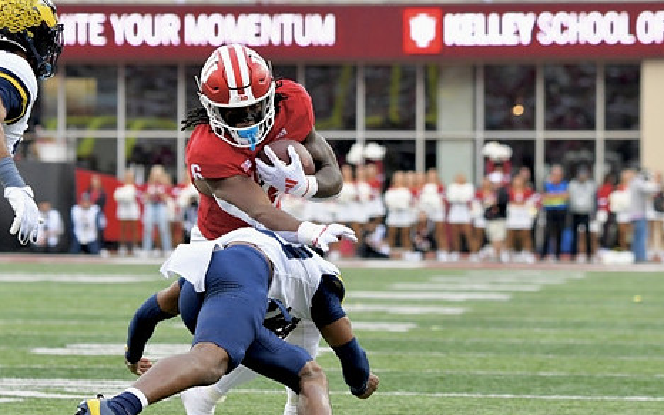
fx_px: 6350
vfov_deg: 3.7
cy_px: 217
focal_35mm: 351
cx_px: 275
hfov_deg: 6.0
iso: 2000
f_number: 5.3
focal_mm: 185
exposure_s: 1/1000
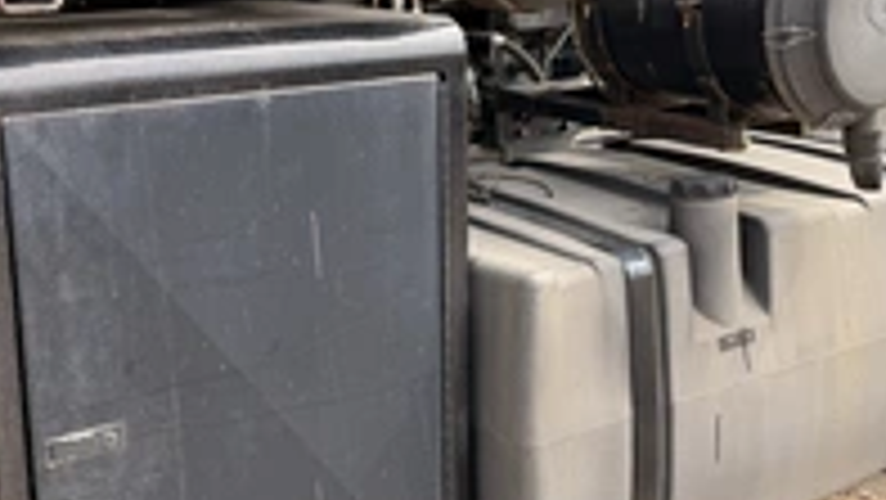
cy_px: 198
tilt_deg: -6.1
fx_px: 1246
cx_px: 472
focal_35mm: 53
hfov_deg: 39.1
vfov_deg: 22.6
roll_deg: +2.6
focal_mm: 6.76
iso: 80
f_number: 1.78
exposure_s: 1/1032
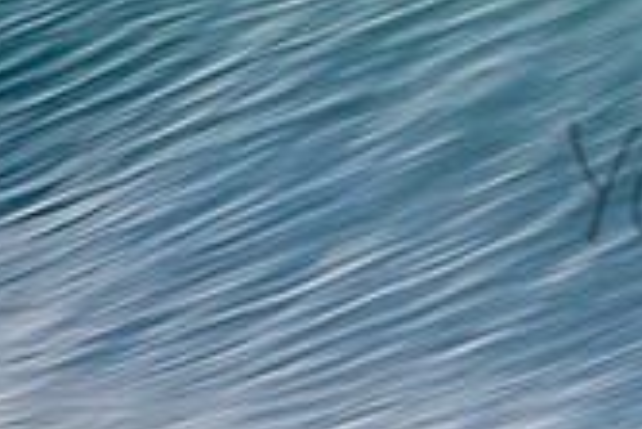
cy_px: 149
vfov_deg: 0.5
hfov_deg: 0.8
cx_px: 967
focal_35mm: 2624
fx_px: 46834
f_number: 32
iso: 200
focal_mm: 500
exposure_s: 1/20
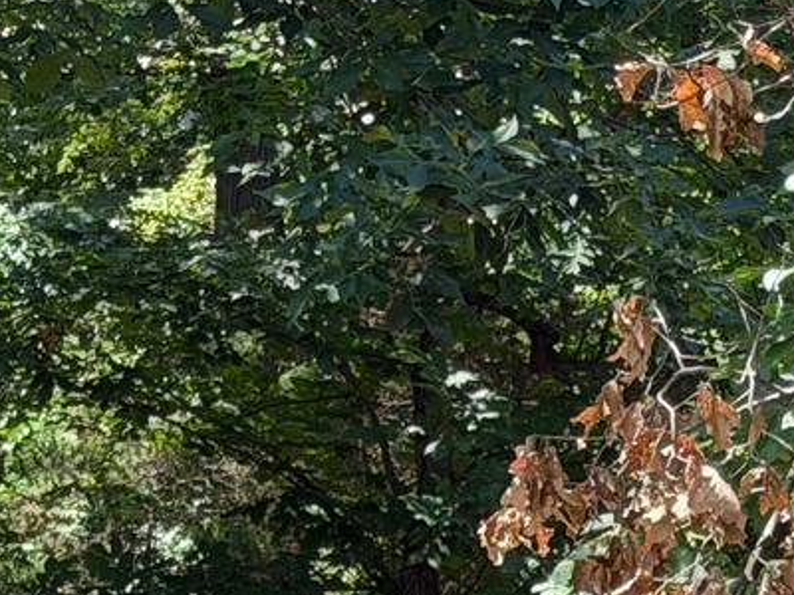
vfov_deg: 6.0
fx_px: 5643
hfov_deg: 8.0
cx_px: 727
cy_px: 926
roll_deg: +2.3
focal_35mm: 246
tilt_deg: +0.4
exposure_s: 1/450
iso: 80
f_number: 1.78
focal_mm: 6.76
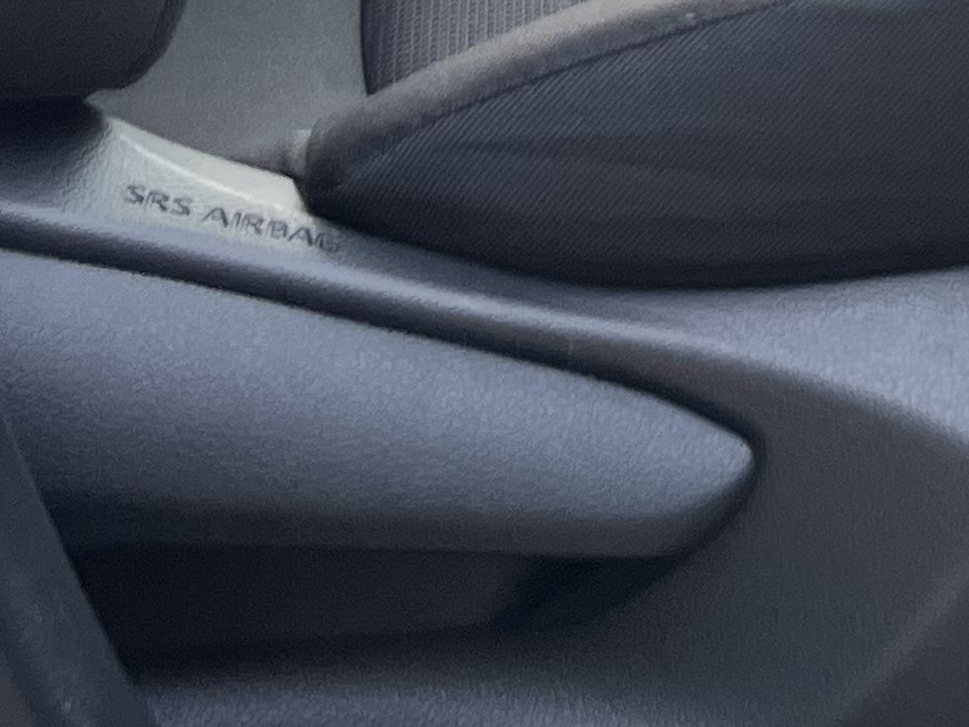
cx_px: 1750
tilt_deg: -11.6
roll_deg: +0.5
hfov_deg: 12.6
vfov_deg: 9.2
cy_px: -1077
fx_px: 4004
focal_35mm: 143
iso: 50
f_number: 1.6
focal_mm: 5.1
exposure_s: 1/457
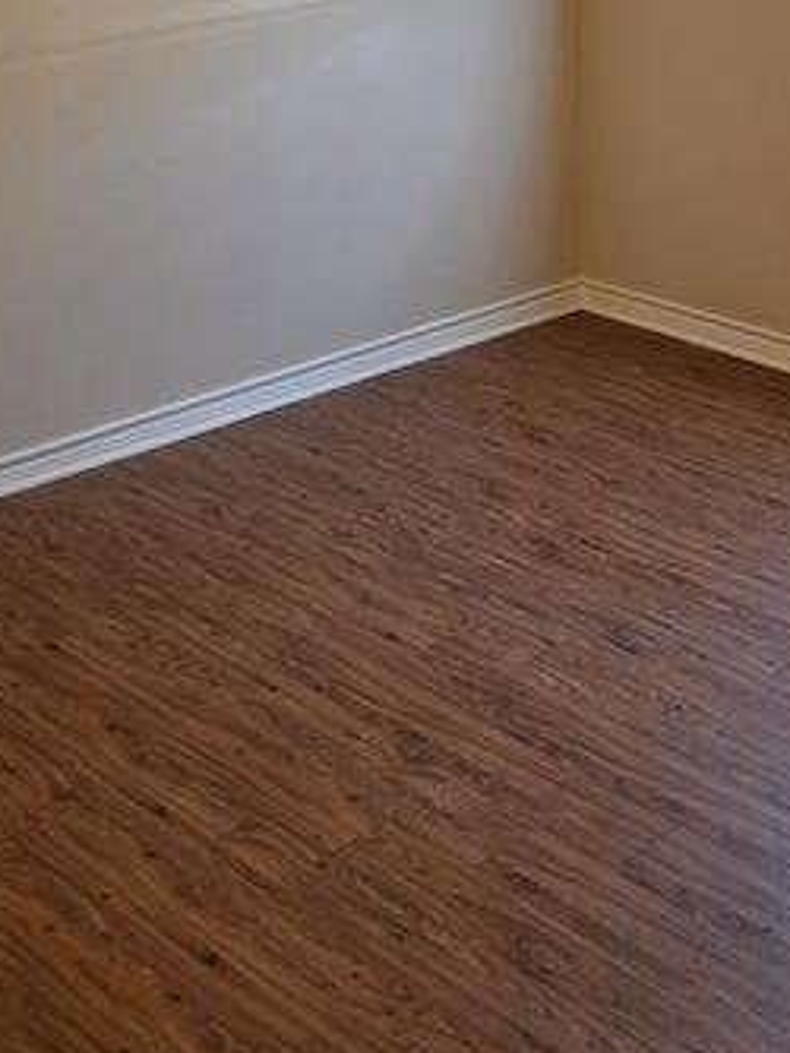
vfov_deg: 34.4
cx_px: 635
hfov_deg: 27.0
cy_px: 126
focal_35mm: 53
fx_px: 1612
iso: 320
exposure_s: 1/120
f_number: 1.4
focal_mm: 6.5
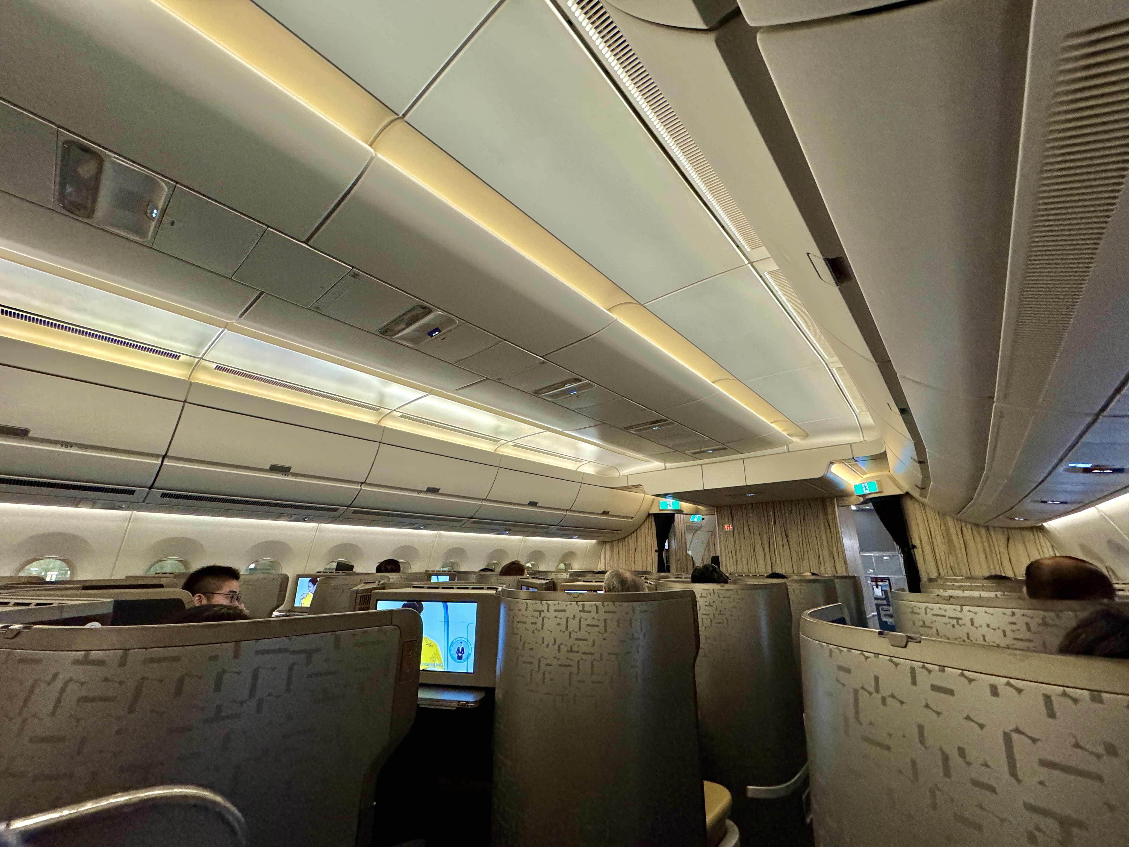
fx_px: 457
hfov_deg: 102.1
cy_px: 424
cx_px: 564
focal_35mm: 14
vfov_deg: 85.7
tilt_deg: +14.8
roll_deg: +0.2
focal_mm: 2.22
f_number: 2.2
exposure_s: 1/95
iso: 320
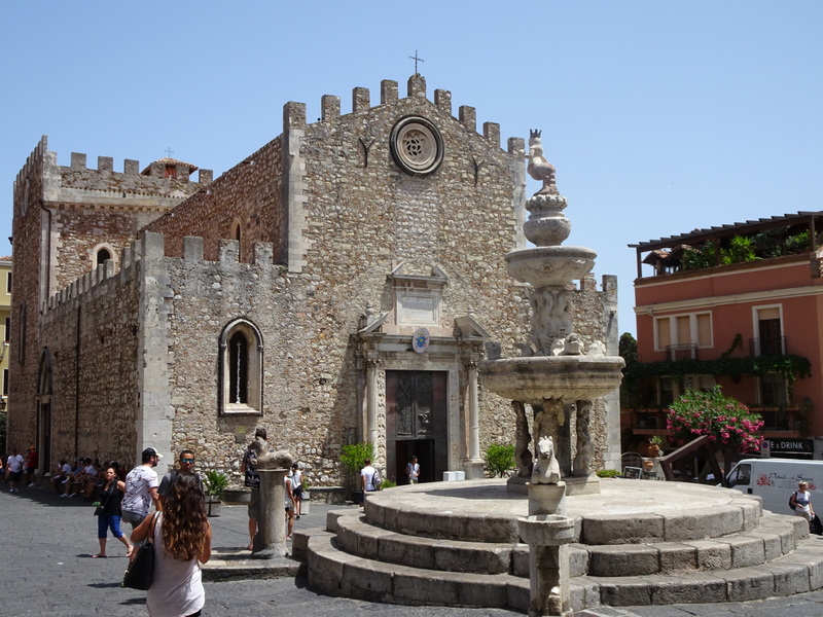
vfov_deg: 38.7
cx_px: 412
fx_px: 880
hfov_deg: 50.1
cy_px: 308
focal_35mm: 37
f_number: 4
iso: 80
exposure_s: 1/640
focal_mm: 6.37
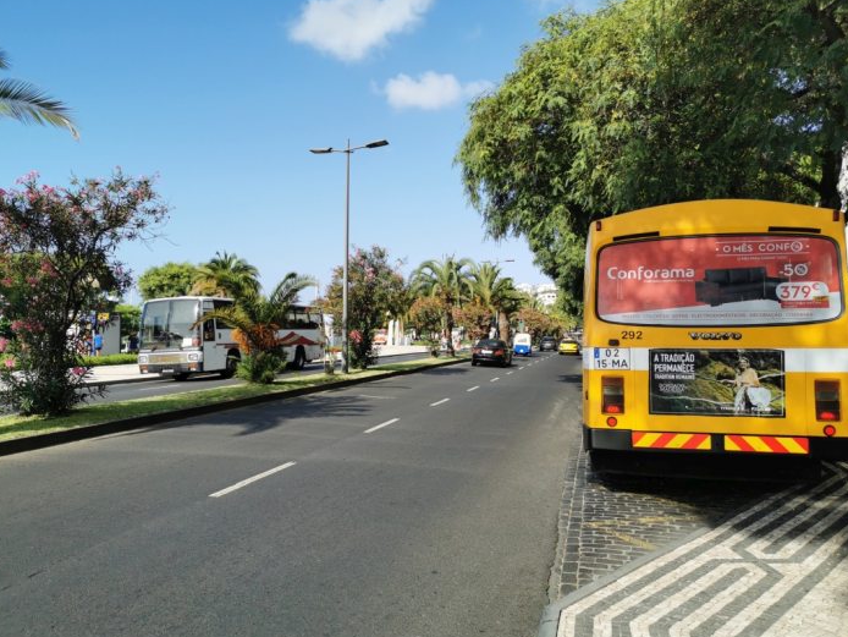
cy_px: 319
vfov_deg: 49.8
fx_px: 686
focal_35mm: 28
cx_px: 431
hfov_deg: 63.4
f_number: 1.8
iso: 50
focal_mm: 5.58
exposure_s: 1/2132
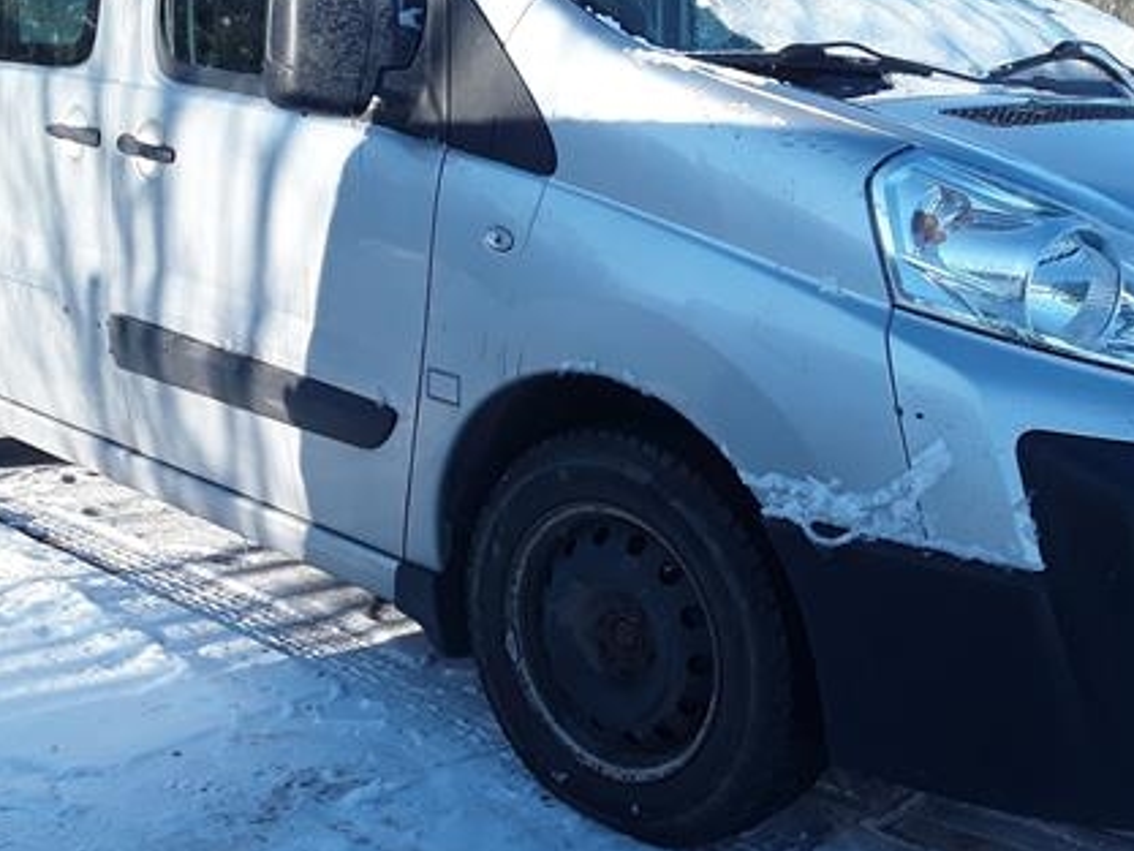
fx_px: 1409
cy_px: 484
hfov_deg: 43.8
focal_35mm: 43
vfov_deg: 33.6
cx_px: 511
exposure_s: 1/575
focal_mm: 2.91
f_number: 1.9
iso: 40
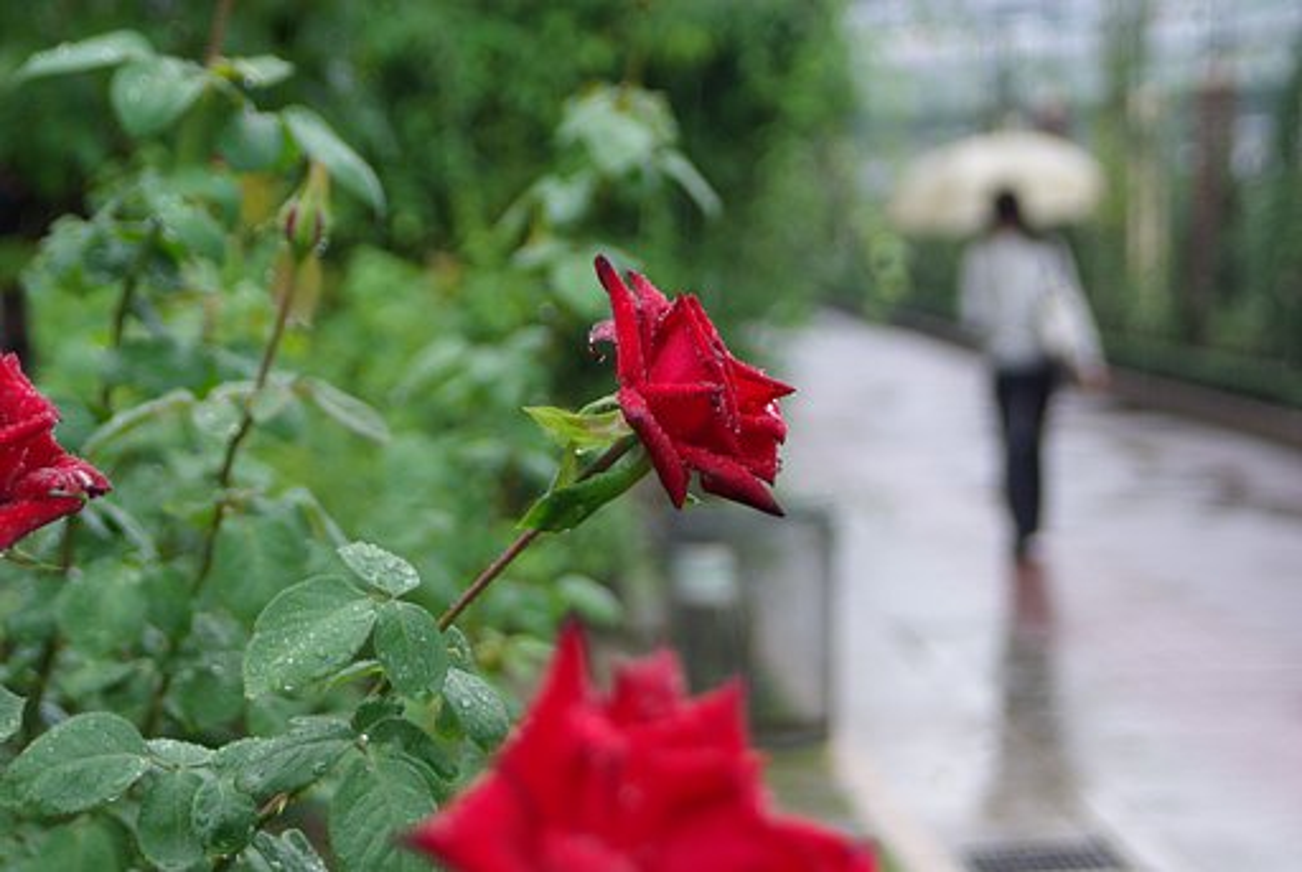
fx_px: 4346
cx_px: 651
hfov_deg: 17.0
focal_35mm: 120
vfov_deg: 11.5
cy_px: 436
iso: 400
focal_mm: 80
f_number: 5.6
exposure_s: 1/30
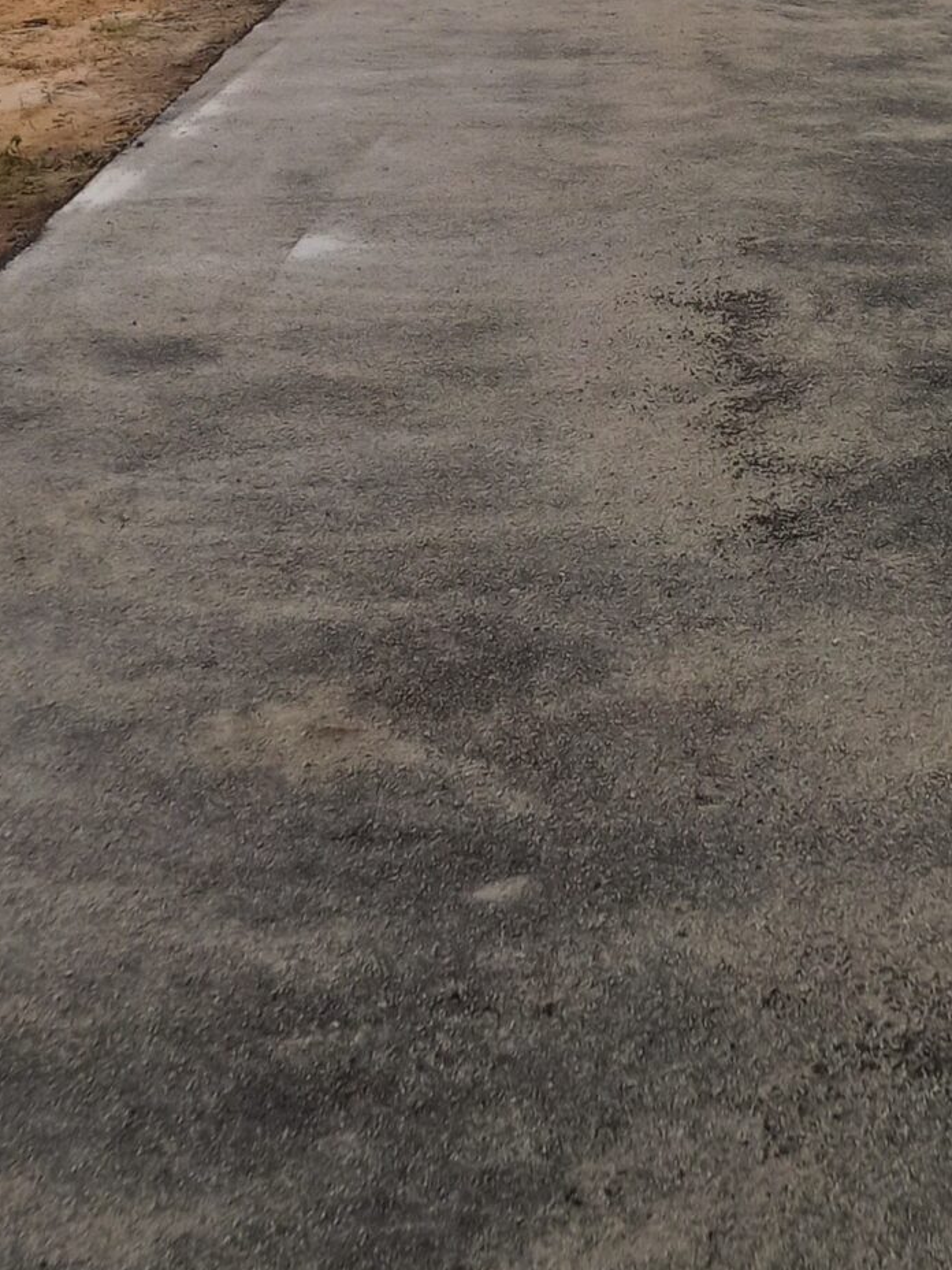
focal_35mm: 69
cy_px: -99
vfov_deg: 26.2
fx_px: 2530
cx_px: 516
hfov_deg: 21.3
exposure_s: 1/139
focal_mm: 4.65
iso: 50
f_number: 1.8
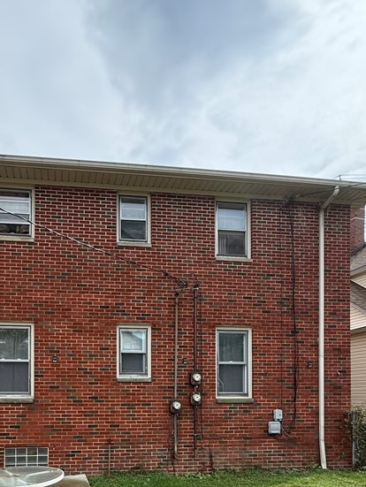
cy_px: 391
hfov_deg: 50.9
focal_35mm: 26
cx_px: 92
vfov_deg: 61.6
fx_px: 366
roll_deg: -0.1
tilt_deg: +1.0
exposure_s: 1/717
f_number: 2.2
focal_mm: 2.22
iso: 64
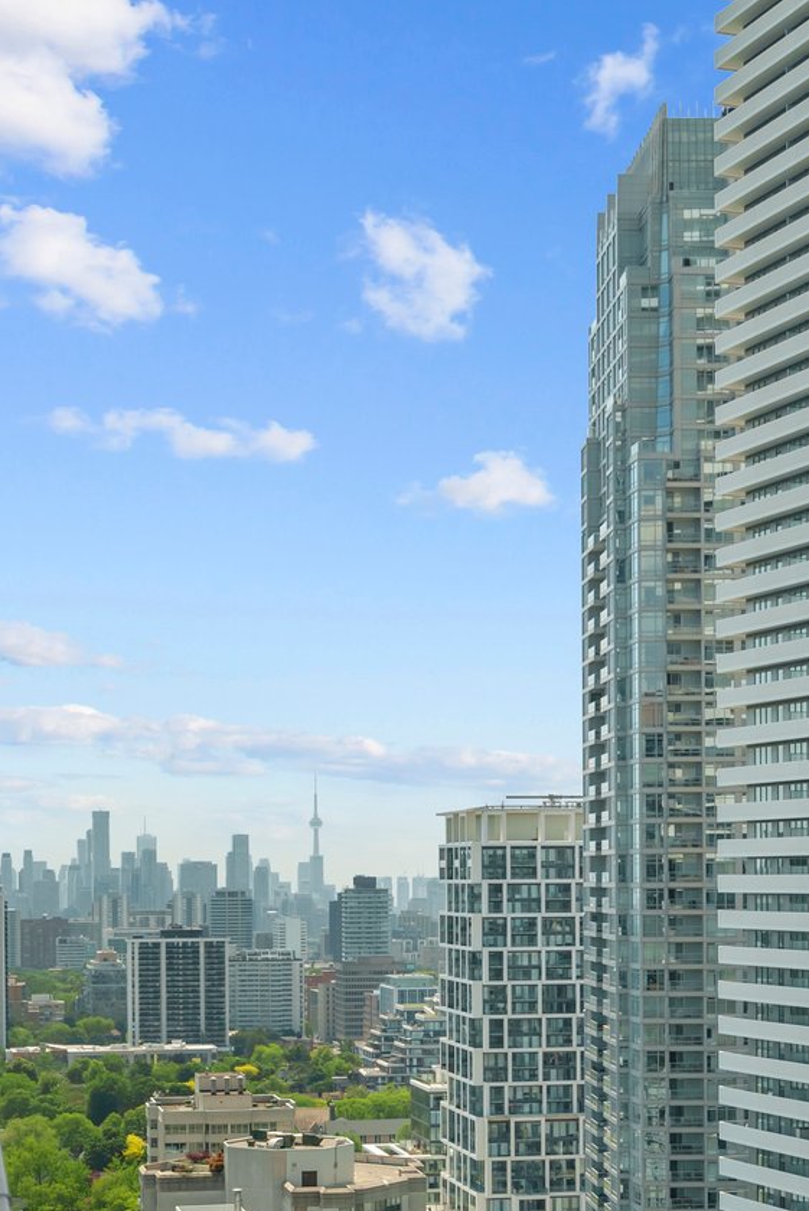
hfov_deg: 21.3
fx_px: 2155
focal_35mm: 64
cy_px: 920
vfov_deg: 30.8
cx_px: 345
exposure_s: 1/500
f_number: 8
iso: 400
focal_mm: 35
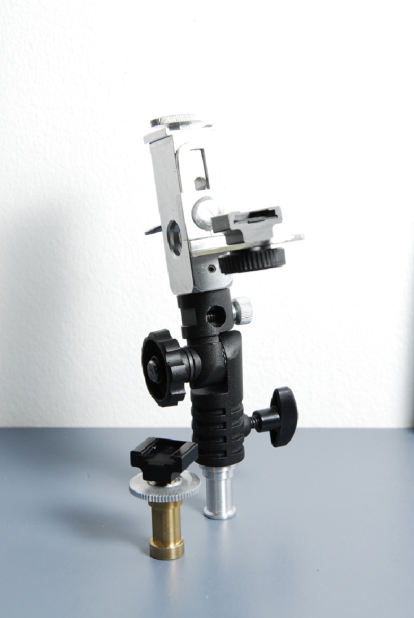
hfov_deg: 17.6
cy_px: 309
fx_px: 1341
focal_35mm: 78
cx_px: 207
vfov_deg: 26.0
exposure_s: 1/80
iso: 200
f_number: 8
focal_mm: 52
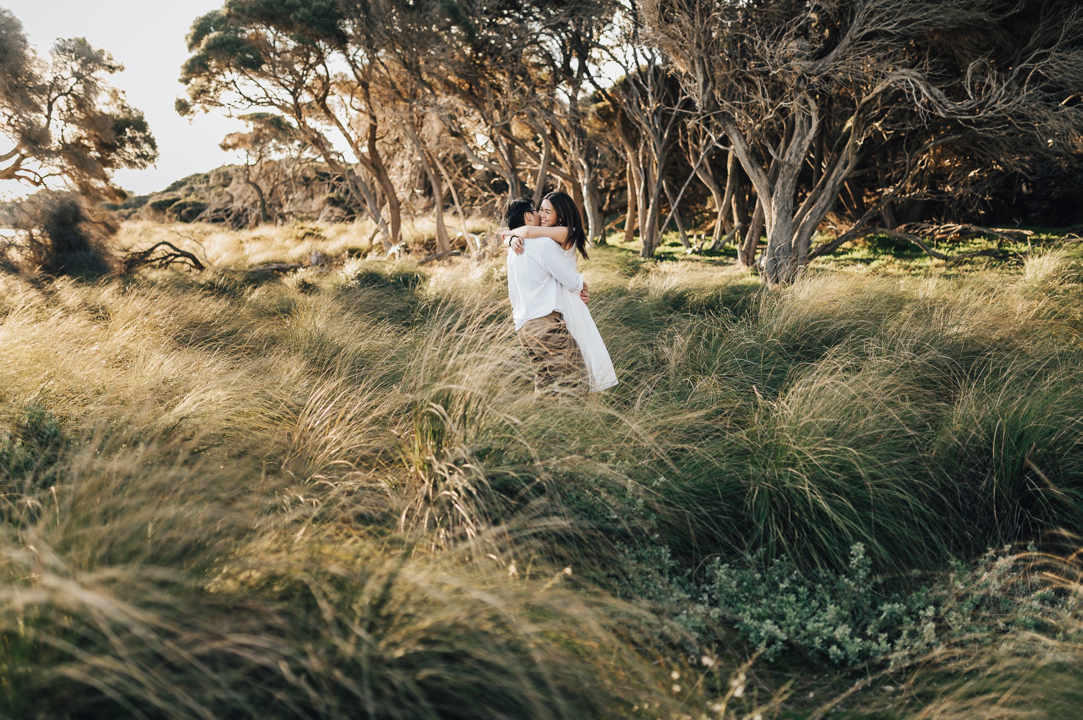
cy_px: 360
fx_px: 1078
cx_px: 542
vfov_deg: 36.9
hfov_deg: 53.3
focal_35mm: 36
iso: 50
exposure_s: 1/400
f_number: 1.4
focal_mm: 35
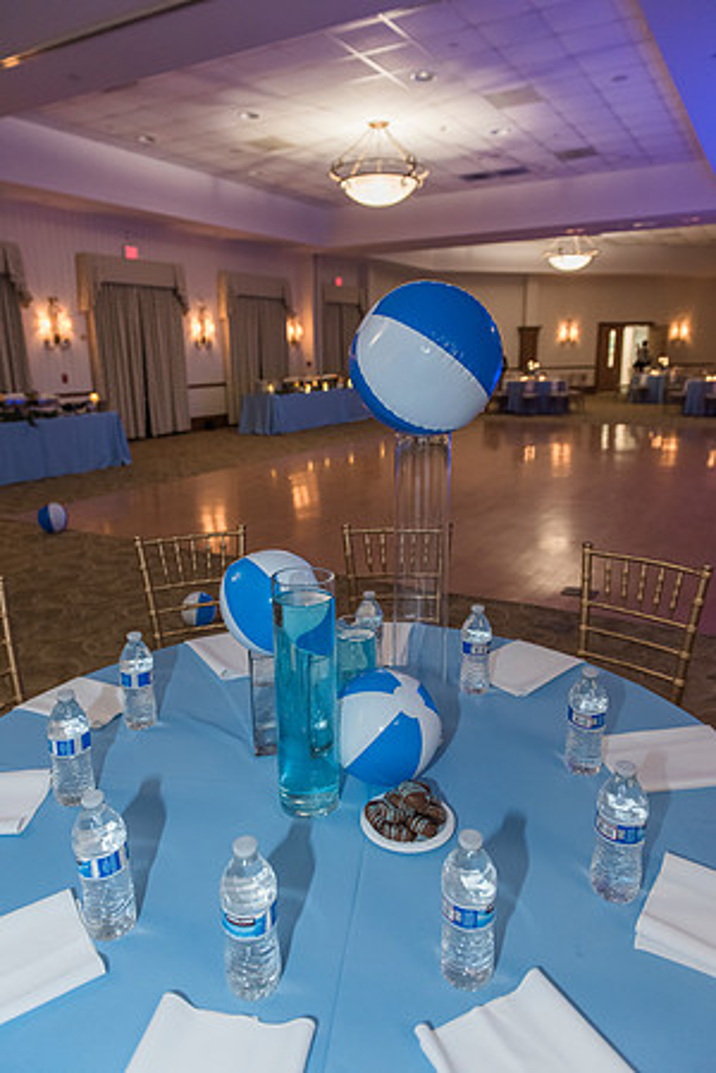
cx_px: 358
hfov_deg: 53.1
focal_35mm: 24
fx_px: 716
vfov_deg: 73.7
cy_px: 536
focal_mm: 24
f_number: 3.5
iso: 2500
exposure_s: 1/80
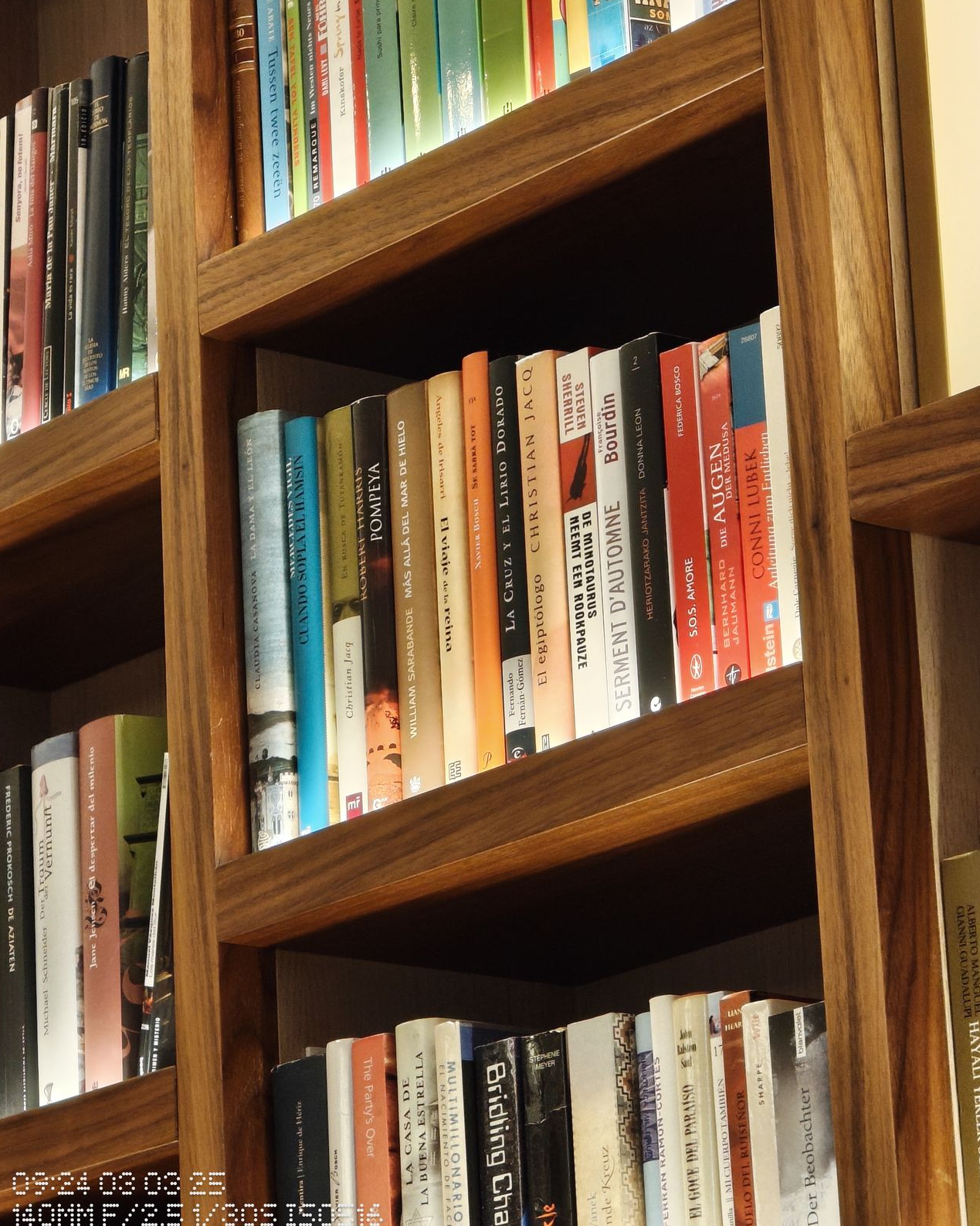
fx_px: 5331
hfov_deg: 10.5
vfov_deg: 13.1
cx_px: 487
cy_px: 590
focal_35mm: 147
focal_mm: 13.3
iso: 516
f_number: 2.55
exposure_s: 1/30
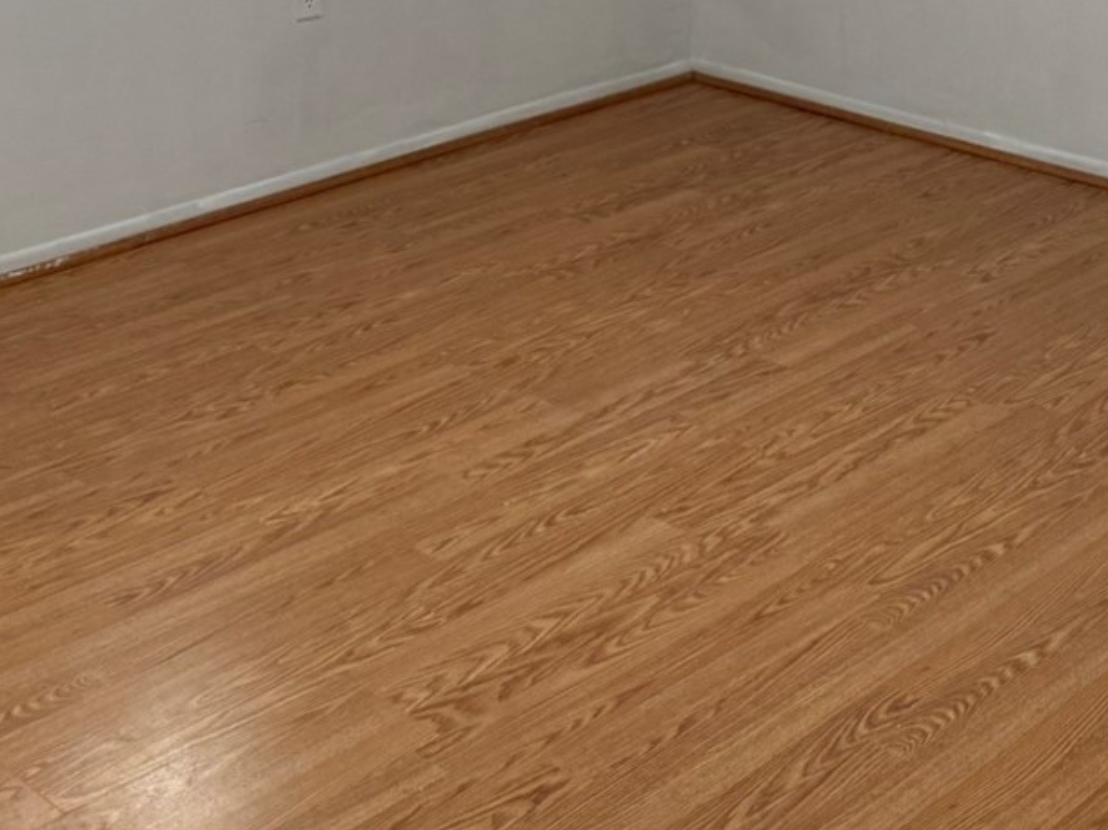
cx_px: 607
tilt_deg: -6.2
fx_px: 2016
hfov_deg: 30.7
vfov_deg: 21.3
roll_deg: -0.6
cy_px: -216
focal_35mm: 63
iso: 250
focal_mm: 6.76
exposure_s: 1/60
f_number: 1.78
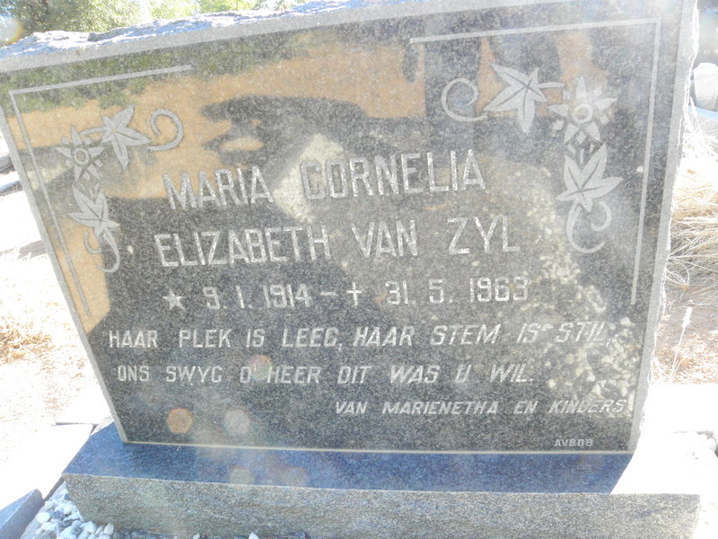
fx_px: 539
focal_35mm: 26
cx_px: 359
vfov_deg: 53.1
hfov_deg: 67.3
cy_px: 270
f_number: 5.6
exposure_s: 1/60
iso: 200
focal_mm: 4.6
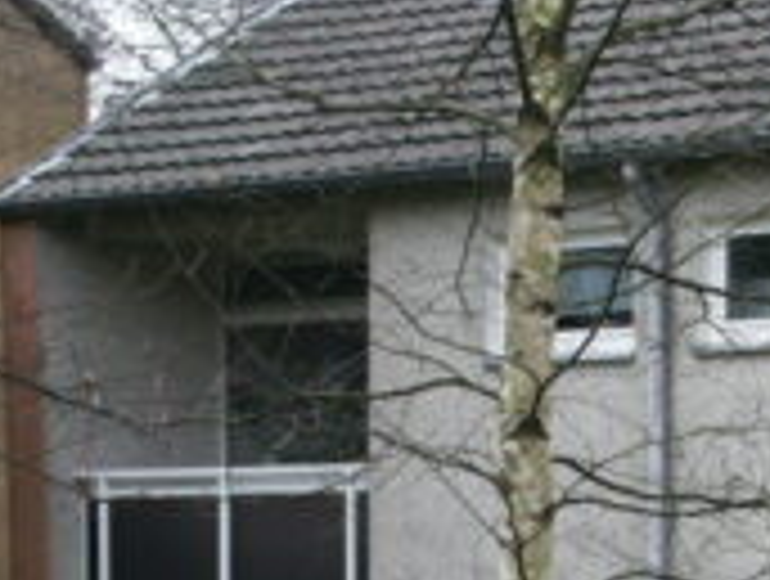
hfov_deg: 11.6
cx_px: 775
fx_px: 3745
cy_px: 589
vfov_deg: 8.8
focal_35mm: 168
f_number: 3.5
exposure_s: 1/60
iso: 125
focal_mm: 19.92
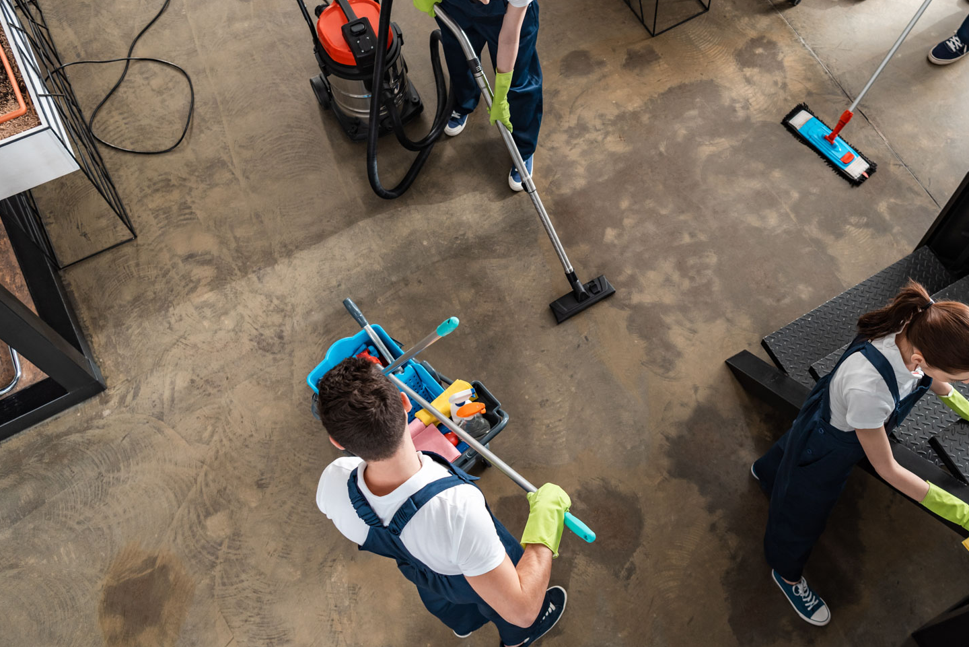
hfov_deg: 47.9
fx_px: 1077
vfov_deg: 33.3
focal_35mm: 40
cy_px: 266
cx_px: 622
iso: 160
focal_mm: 30
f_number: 3.5
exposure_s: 1/200
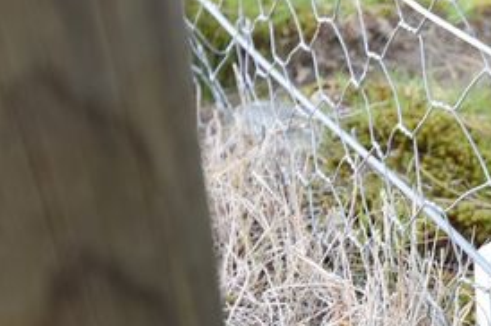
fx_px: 1376
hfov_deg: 18.7
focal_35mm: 101
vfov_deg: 13.3
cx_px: 656
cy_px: 330
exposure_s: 1/100
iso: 400
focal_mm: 24
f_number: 5
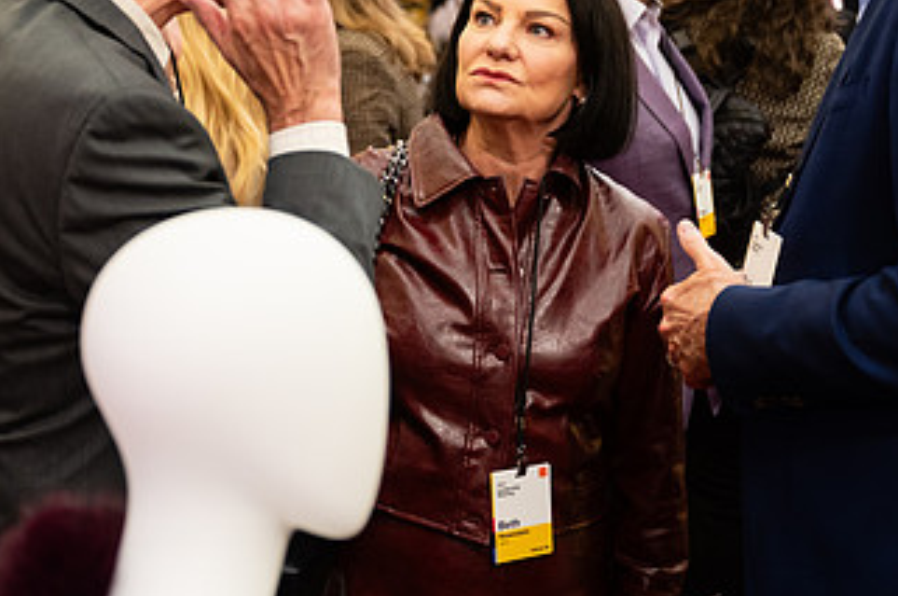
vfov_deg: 15.8
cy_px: 67
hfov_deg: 23.9
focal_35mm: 85
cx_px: 383
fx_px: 2117
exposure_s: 1/160
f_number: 3.2
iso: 1250
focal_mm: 47
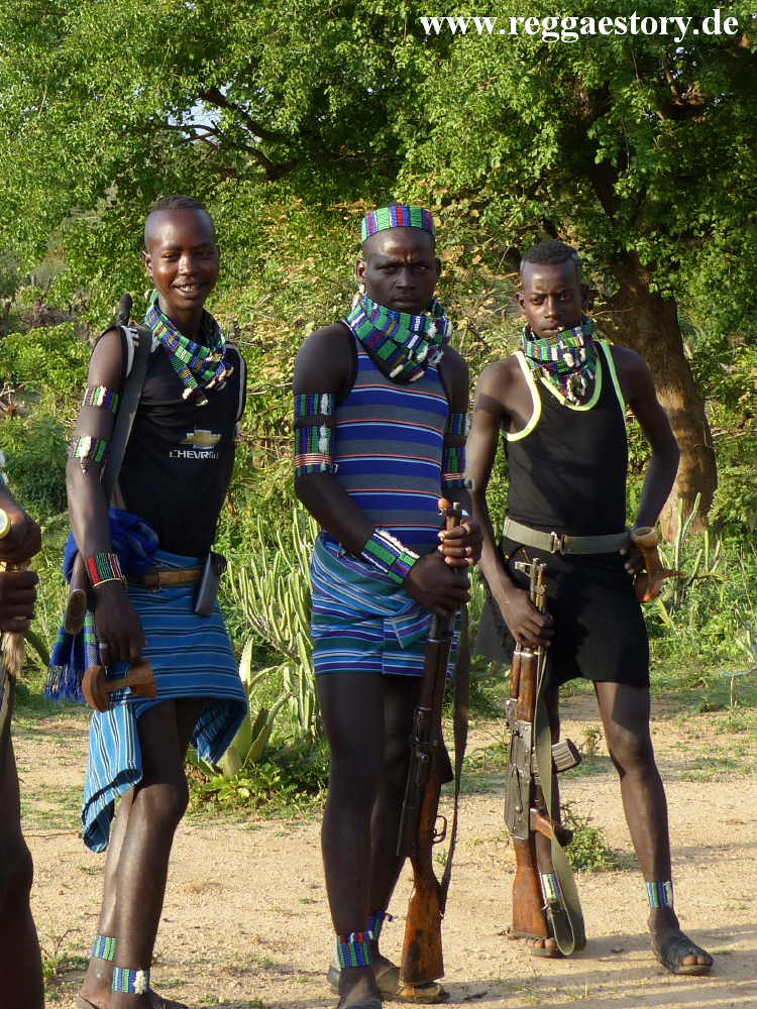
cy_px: 504
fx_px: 1458
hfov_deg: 29.1
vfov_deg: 38.2
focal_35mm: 50
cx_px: 378
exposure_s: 1/200
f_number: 4
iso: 100
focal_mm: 9.1
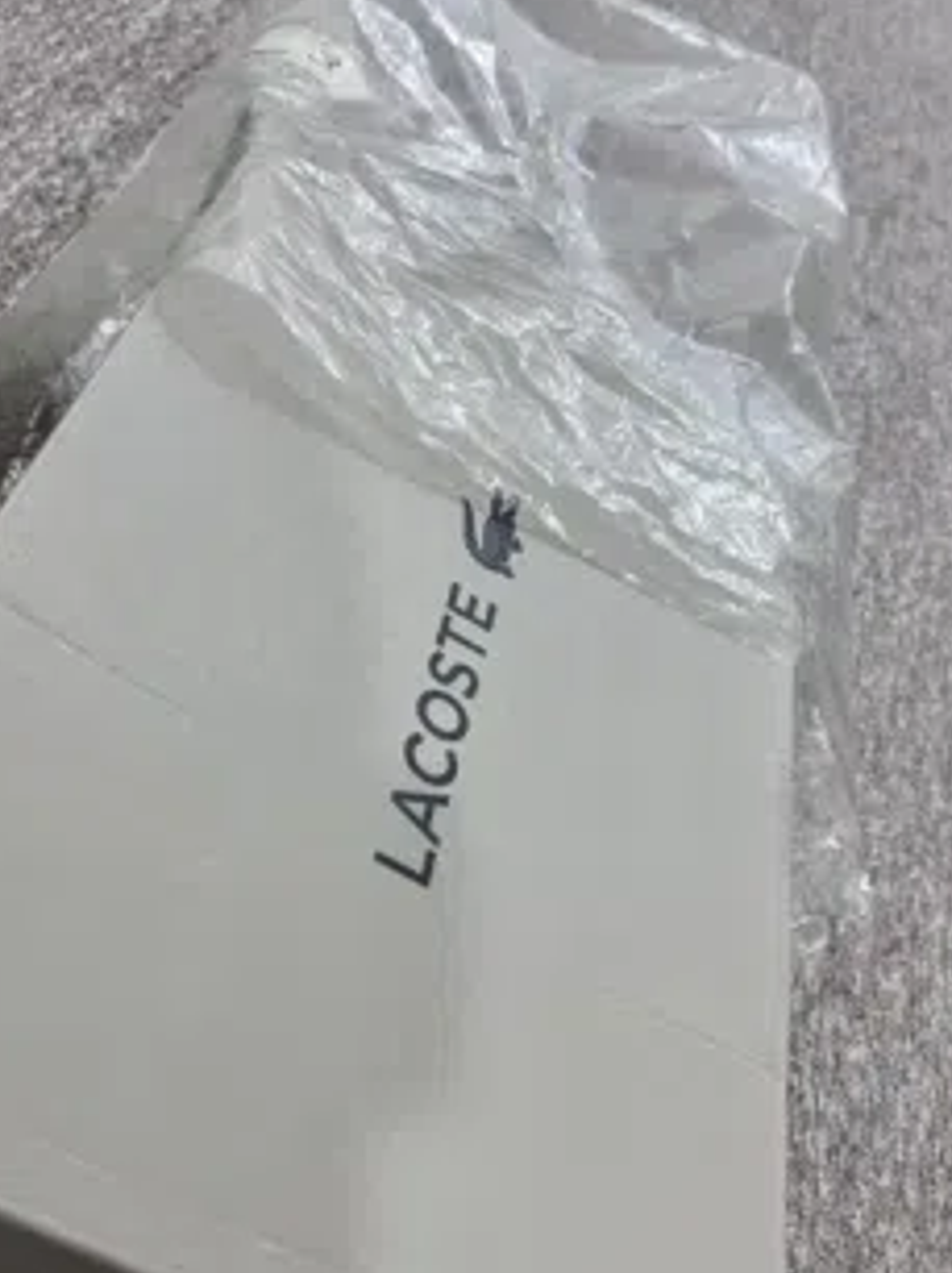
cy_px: 732
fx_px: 1248
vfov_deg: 53.8
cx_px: 391
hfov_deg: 41.6
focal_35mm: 34
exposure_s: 1/60
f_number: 1.5
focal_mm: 5.7
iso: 200
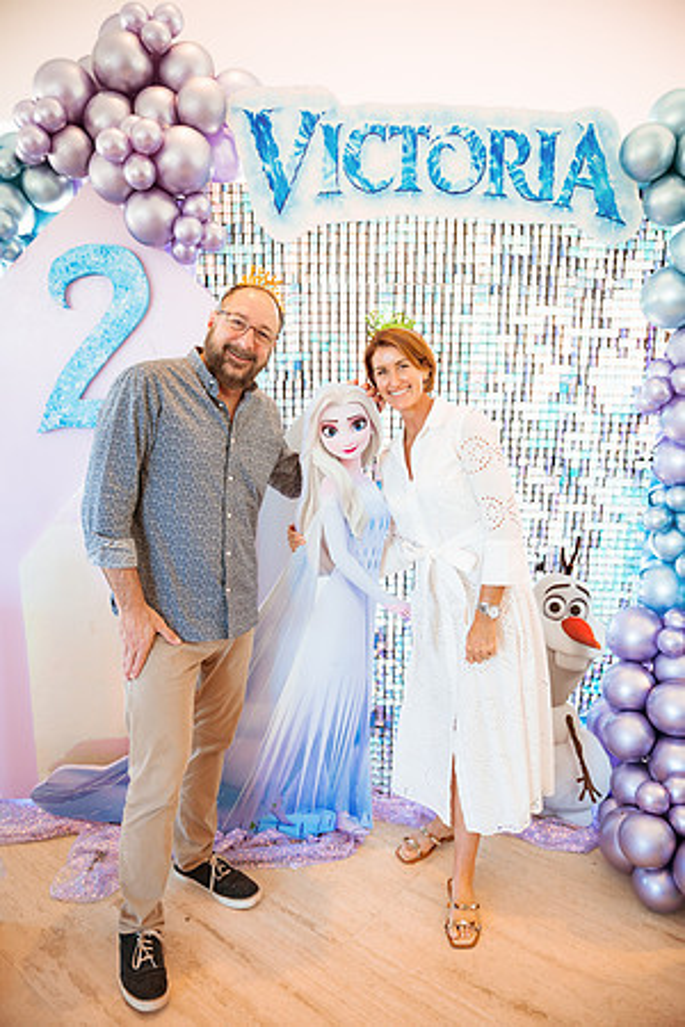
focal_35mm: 24
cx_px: 342
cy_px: 514
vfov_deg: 73.7
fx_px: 685
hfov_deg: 53.1
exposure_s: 1/125
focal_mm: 24
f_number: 3.5
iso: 800
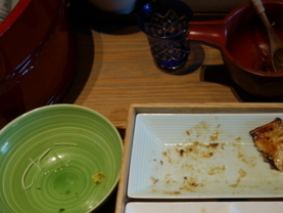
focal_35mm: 52
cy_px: 220
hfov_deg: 34.9
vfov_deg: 26.4
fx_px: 425
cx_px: 249
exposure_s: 1/60
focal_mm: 12
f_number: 3.5
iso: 250
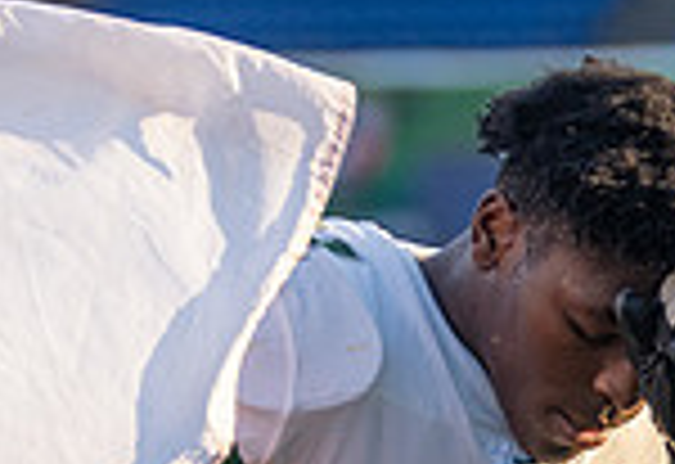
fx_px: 13152
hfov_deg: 2.9
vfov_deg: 2.0
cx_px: 875
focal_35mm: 695
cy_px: 671
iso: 500
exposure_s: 1/1250
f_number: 3.2
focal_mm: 114
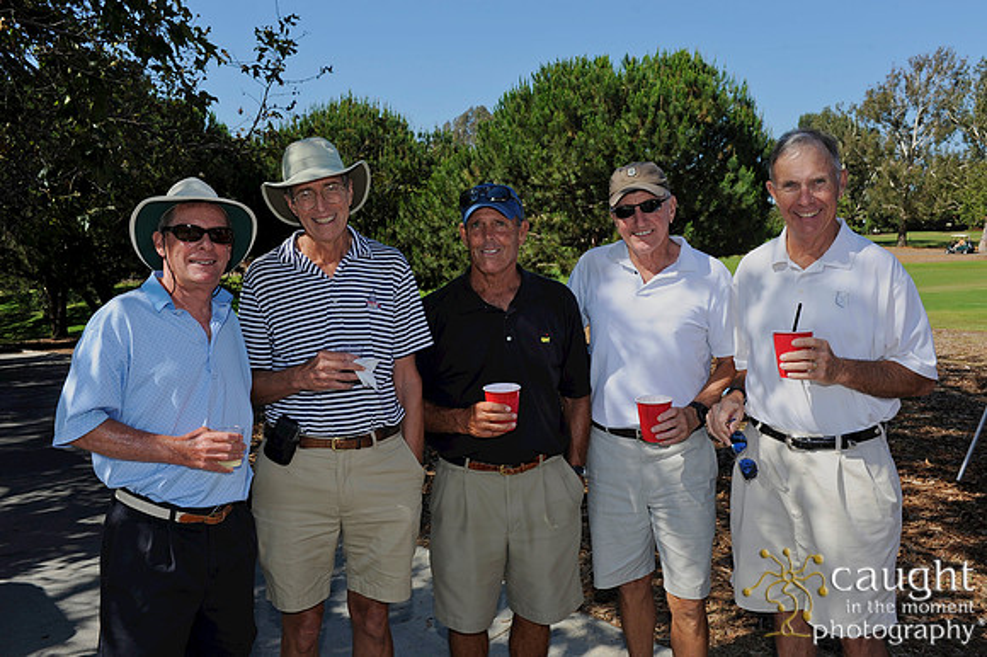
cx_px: 494
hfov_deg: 55.8
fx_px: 932
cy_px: 328
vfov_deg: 38.8
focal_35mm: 34
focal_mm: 34
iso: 200
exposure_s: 1/250
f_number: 11
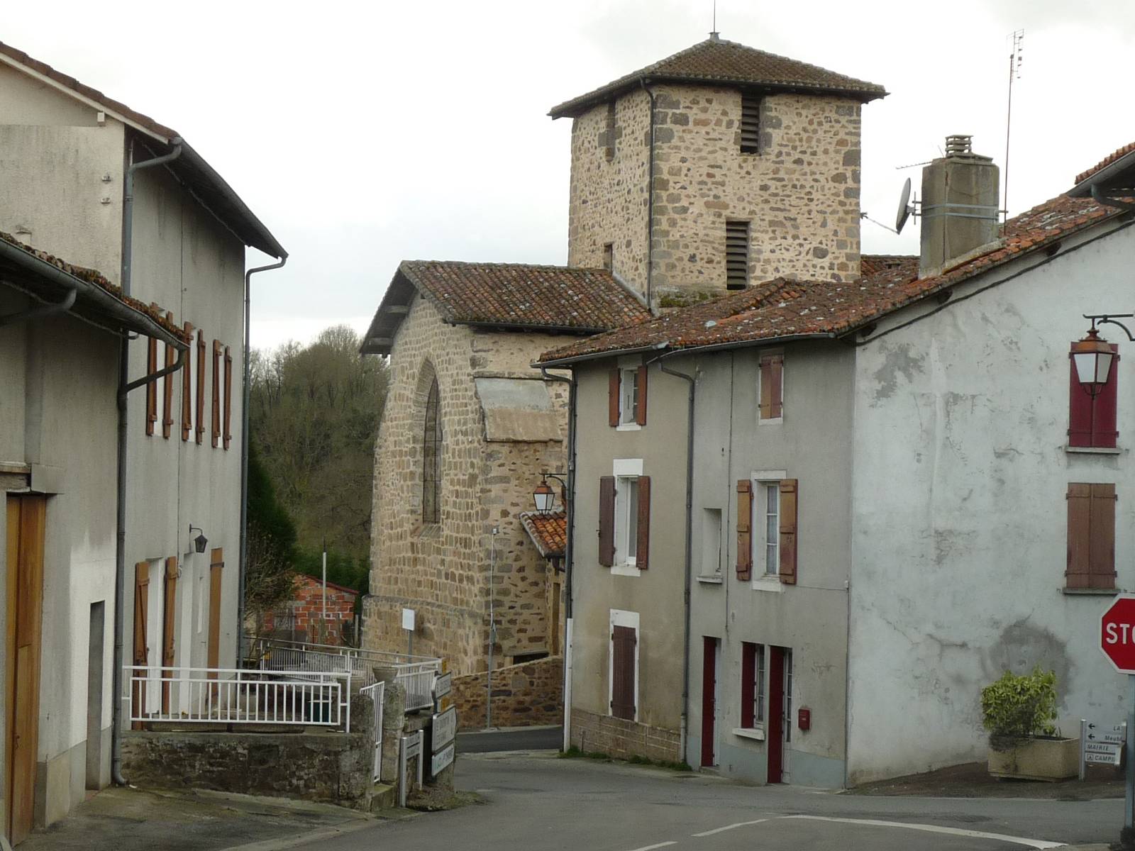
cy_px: 426
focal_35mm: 77
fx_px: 2525
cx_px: 568
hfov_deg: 25.3
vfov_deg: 19.1
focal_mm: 7.8
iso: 100
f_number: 5
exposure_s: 1/200
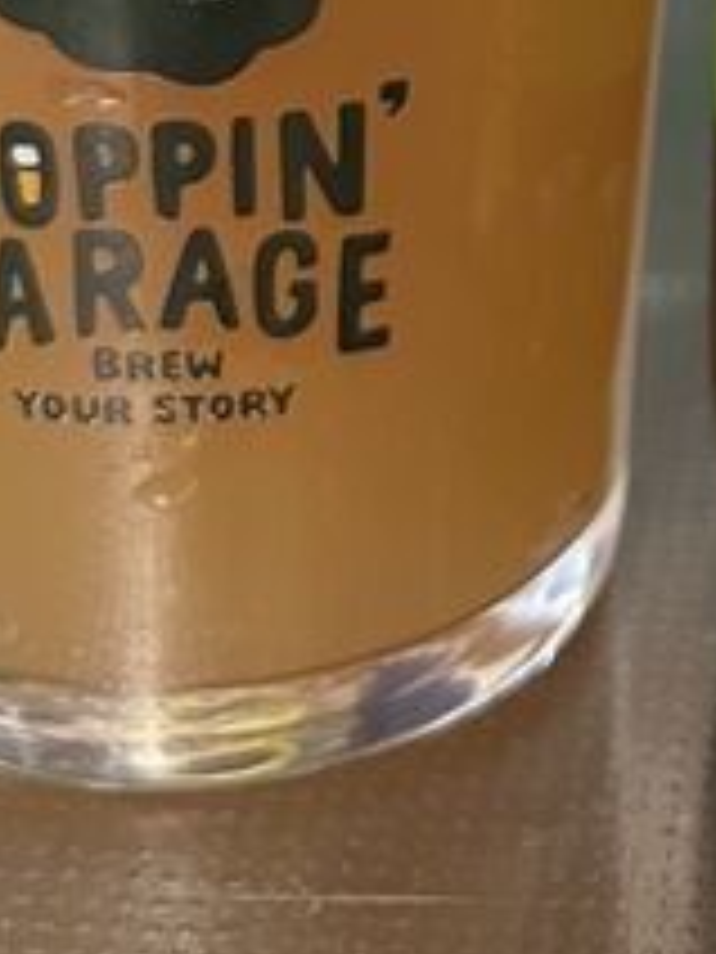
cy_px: -432
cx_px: 833
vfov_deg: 18.8
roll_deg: -1.6
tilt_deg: -14.9
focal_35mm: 93
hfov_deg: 15.4
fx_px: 2565
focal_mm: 5.1
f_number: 1.6
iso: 500
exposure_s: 1/60
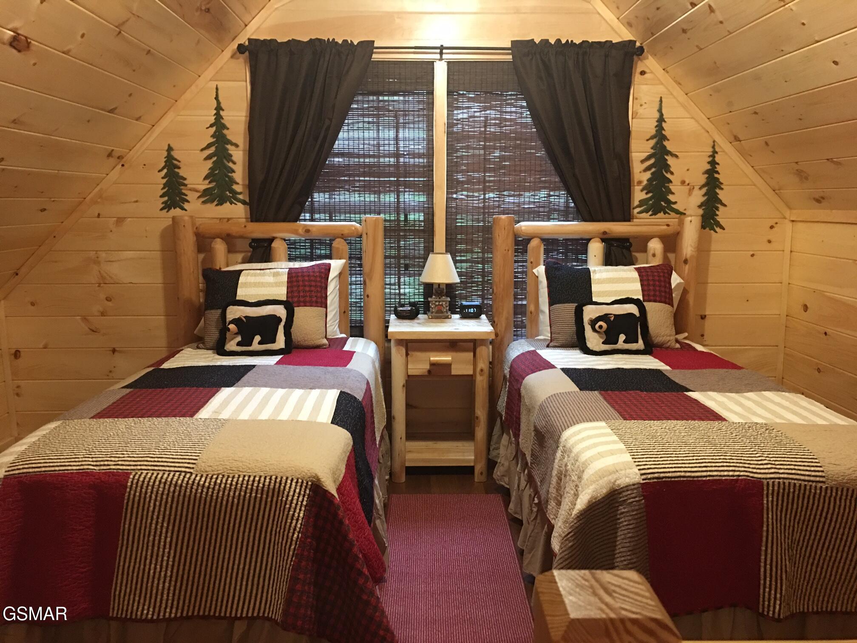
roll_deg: -0.2
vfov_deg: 48.2
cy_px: 322
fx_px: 718
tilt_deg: -7.9
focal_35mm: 29
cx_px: 428
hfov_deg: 61.7
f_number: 2.2
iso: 64
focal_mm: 4.15
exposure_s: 1/4
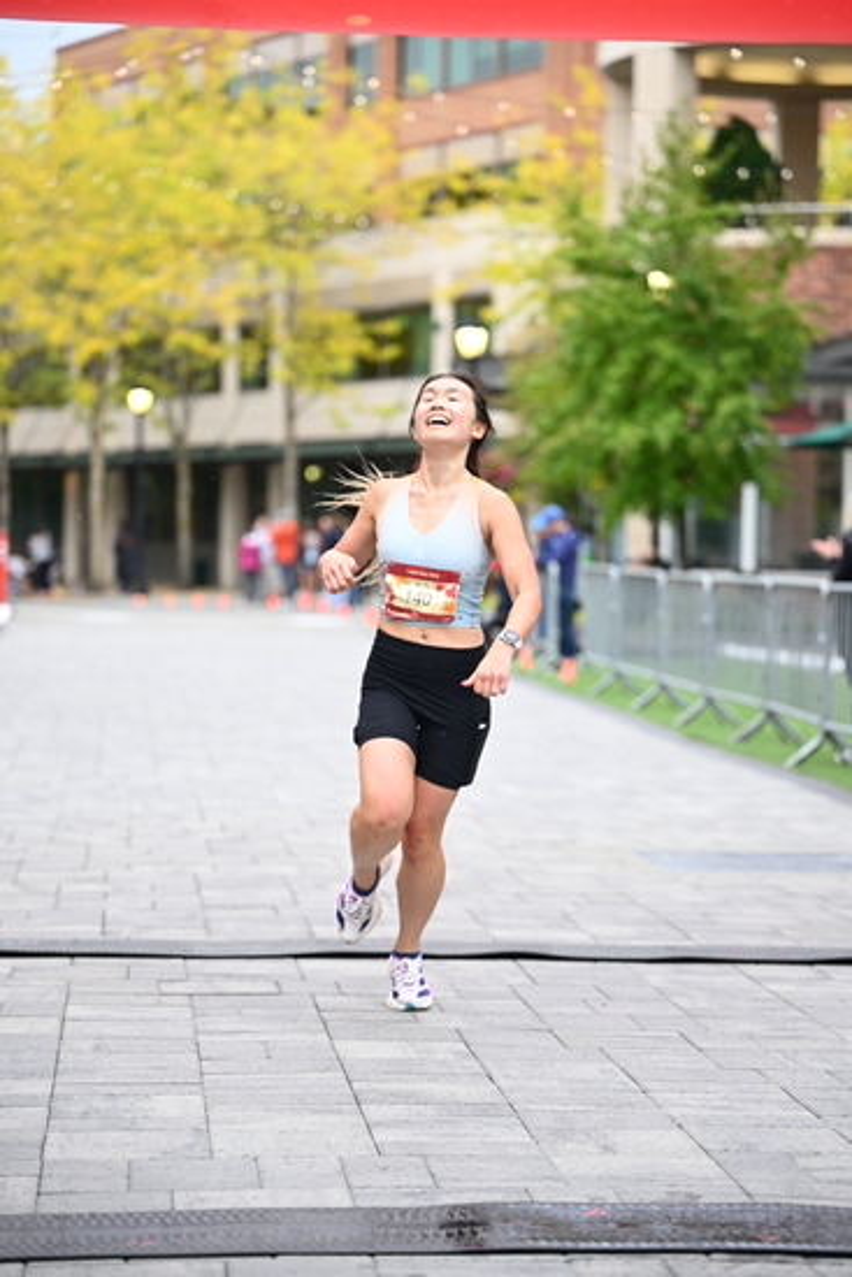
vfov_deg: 19.8
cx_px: 426
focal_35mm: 103
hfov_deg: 13.3
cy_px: 638
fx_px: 3654
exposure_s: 1/1250
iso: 1250
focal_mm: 103
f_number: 2.8
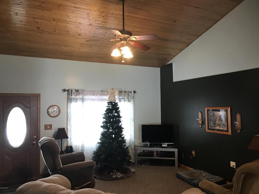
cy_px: 97
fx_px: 209
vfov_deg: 49.7
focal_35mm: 28
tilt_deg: +4.1
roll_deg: +0.8
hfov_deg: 63.4
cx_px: 130
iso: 40
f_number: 1.8
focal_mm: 3.99
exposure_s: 1/15
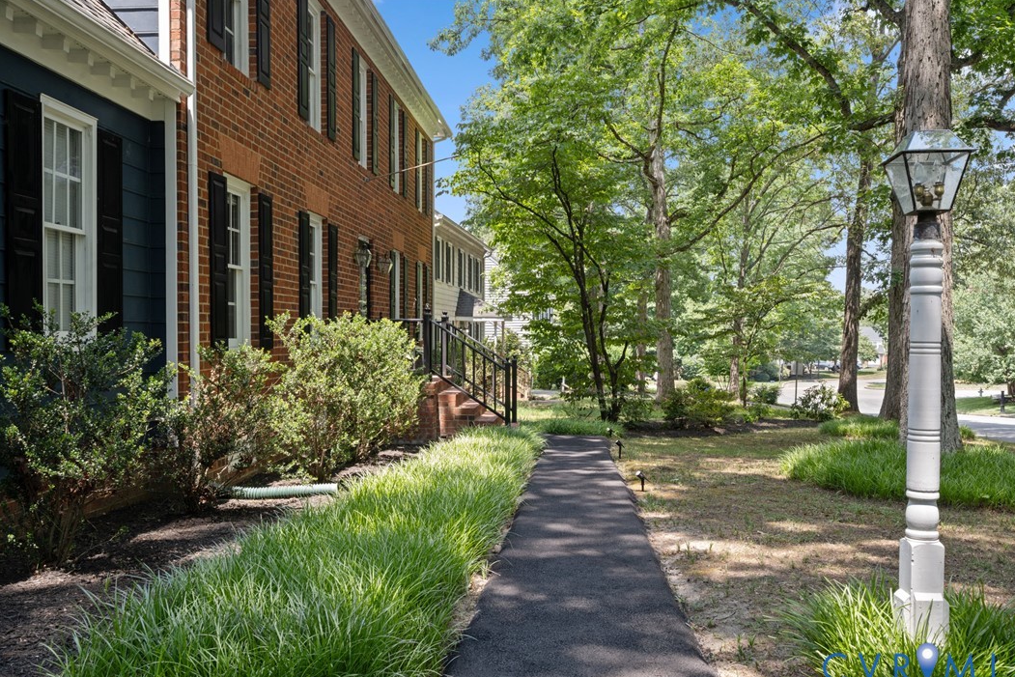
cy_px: 346
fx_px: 874
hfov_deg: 60.3
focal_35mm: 31
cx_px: 508
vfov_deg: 42.3
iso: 200
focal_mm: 30
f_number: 11
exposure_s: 1/15
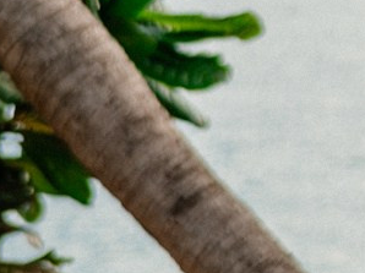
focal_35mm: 375
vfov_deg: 3.9
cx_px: 1247
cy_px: -110
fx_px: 3951
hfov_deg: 4.9
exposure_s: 1/400
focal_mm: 50
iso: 200
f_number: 2.2
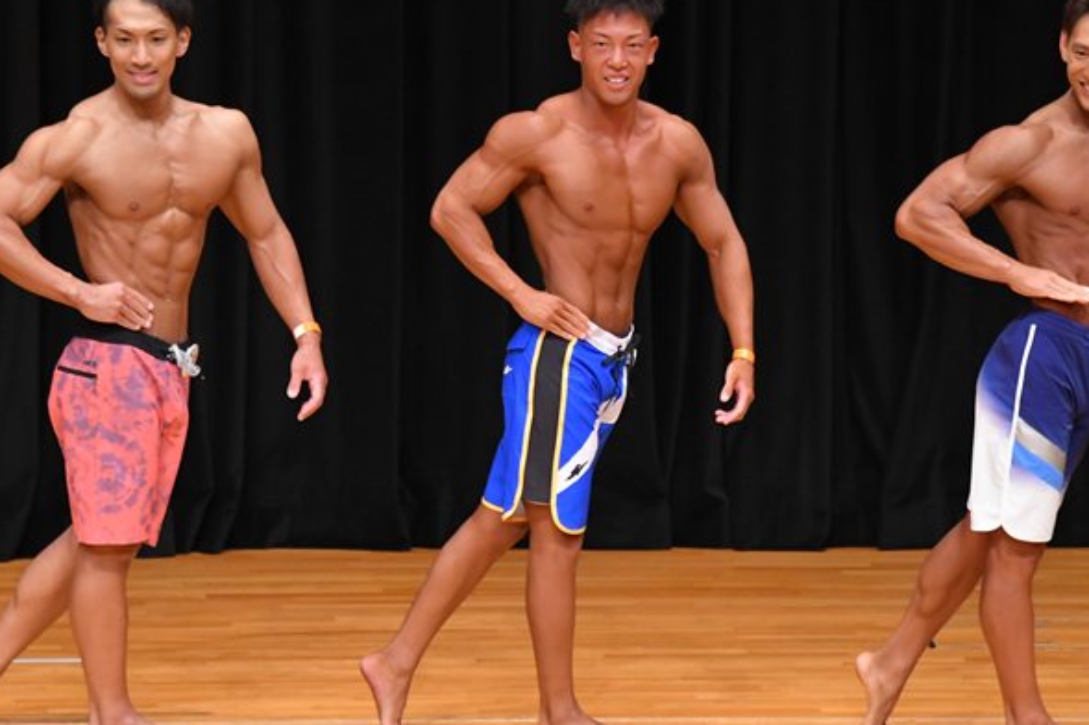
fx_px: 10732
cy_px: 305
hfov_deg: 5.8
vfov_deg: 3.9
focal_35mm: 355
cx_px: 552
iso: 4000
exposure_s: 1/400
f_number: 5.6
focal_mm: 180
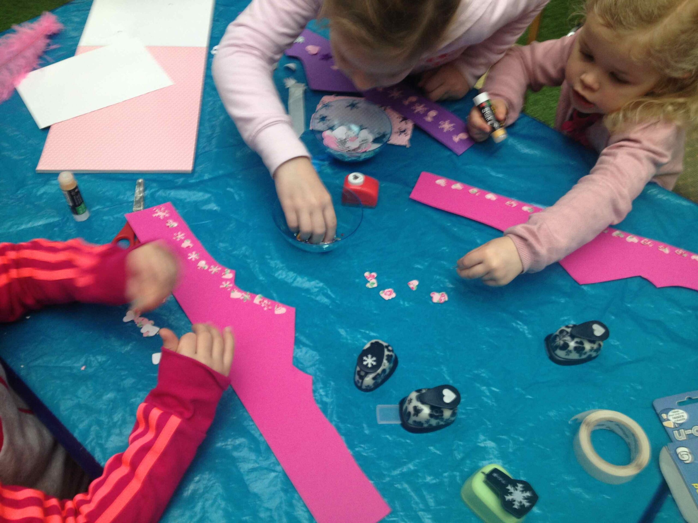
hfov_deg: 52.6
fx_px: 706
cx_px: 349
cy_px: 262
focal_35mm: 35
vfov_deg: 40.7
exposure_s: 1/20
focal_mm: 4.28
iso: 50
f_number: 2.4
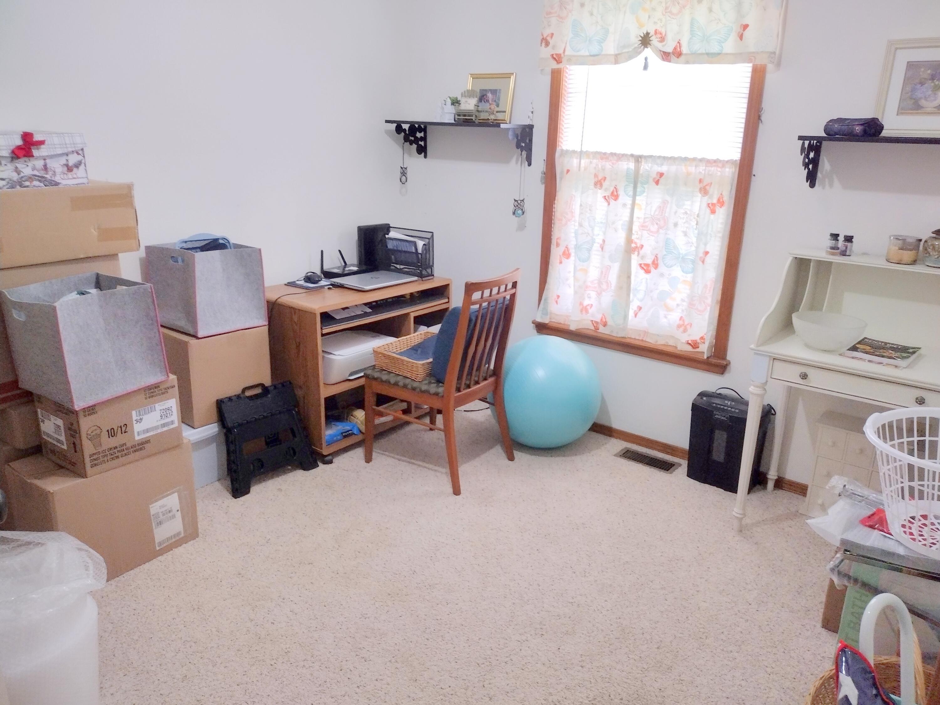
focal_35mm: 27
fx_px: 733
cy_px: 352
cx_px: 470
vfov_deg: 51.4
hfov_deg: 65.3
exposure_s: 1/60
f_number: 1.7
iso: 184
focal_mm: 4.71
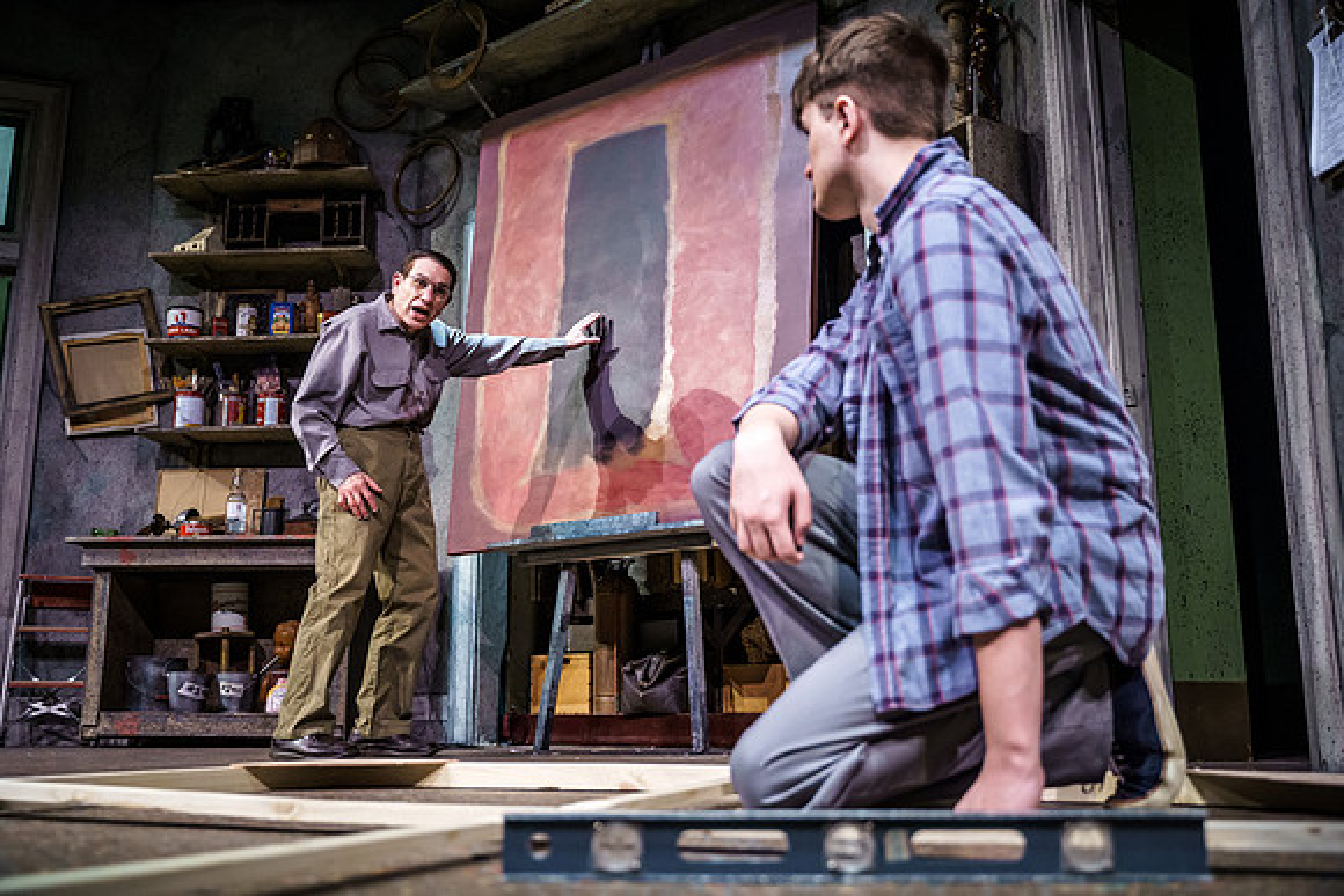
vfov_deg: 38.8
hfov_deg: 55.7
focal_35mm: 34
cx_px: 659
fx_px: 1273
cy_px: 453
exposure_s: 1/320
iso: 3200
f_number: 2.8
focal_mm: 33.4
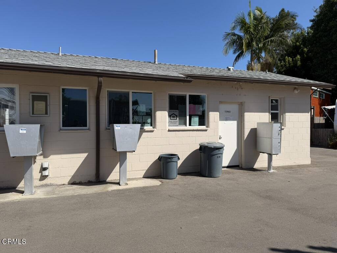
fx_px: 234
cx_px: 168
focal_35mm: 24
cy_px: 126
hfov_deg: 71.6
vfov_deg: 56.8
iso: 80
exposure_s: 1/6173
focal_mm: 6.76
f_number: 1.78
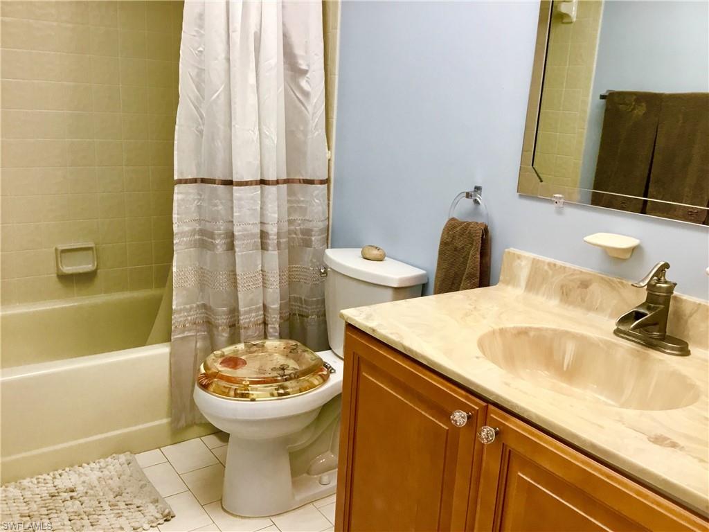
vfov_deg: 45.4
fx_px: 635
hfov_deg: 58.4
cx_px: 354
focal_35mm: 31
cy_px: 266
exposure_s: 1/30
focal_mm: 3.3
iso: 64
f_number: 2.4
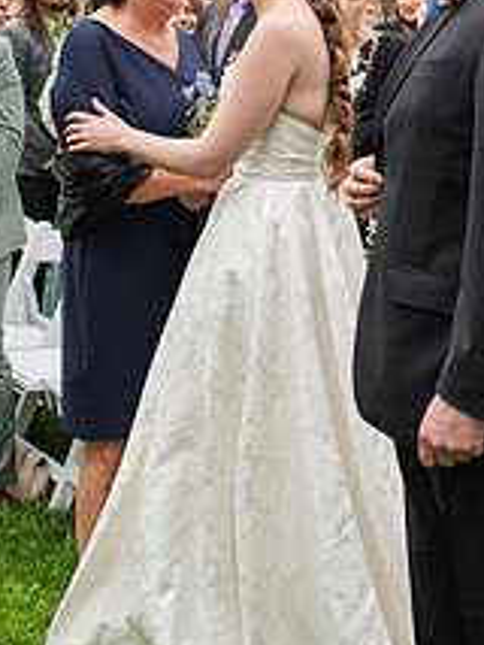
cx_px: 283
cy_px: 82
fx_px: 1322
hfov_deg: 20.7
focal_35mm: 71
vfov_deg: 26.6
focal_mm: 35
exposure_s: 1/640
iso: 100
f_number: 3.2
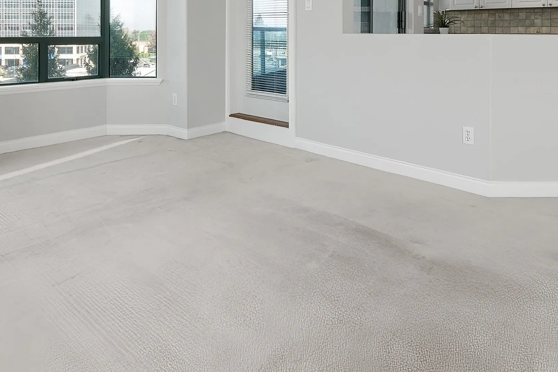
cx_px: 263
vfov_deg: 42.7
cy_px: 40
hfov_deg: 65.4
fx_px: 434
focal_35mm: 28
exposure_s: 1/200
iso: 320
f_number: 13
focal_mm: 10
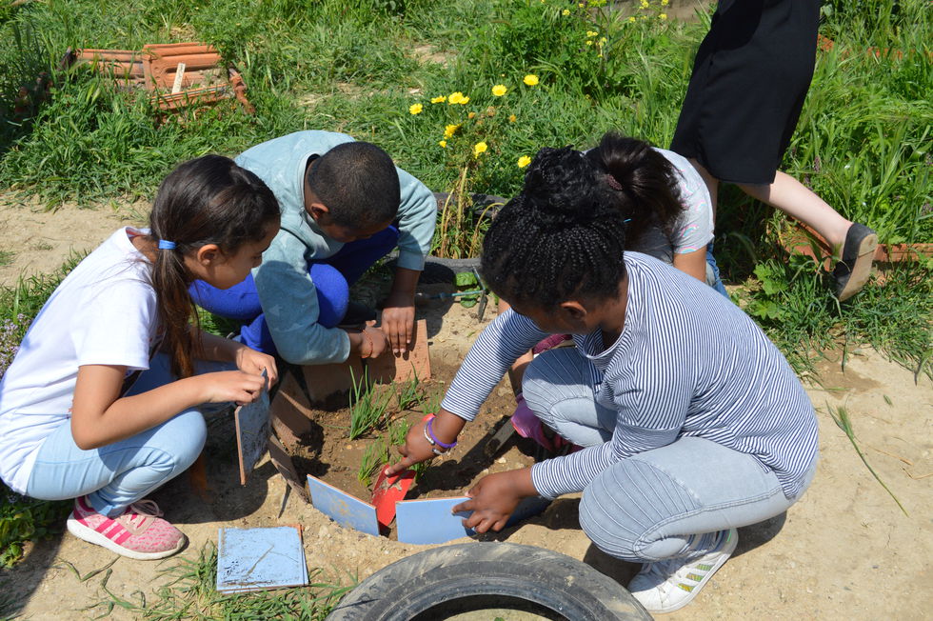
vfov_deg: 36.8
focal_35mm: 36
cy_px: 310
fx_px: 932
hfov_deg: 53.2
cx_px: 466
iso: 400
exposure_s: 1/1600
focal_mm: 24
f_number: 6.3
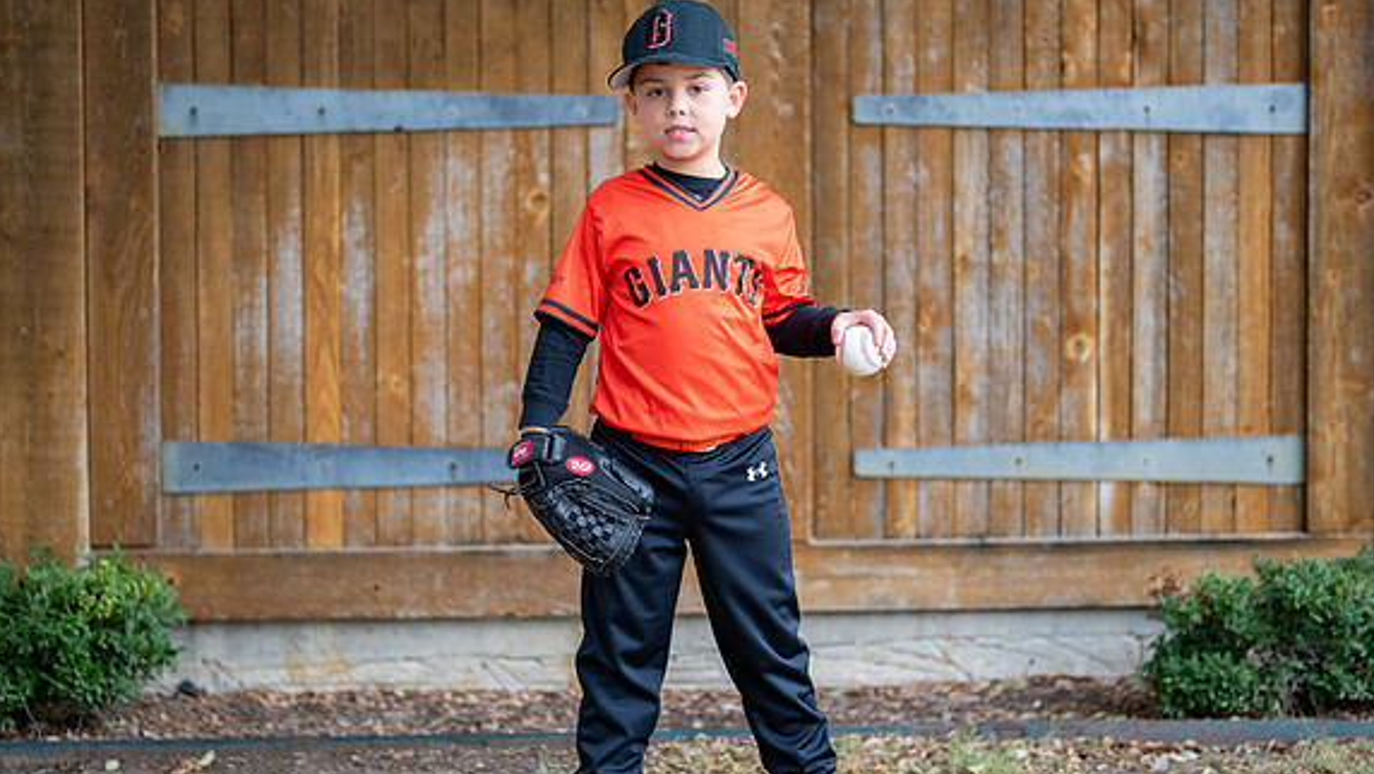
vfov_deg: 17.0
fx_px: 2587
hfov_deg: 29.7
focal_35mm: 71
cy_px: 363
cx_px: 674
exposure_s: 1/800
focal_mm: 50
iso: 500
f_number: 1.2
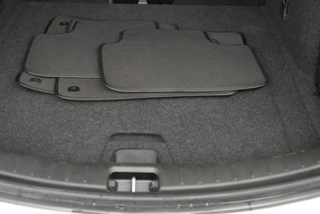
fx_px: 445
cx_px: 139
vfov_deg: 26.6
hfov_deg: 39.5
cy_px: 46
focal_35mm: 50
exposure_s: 1/160
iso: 6400
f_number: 2.8
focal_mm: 28
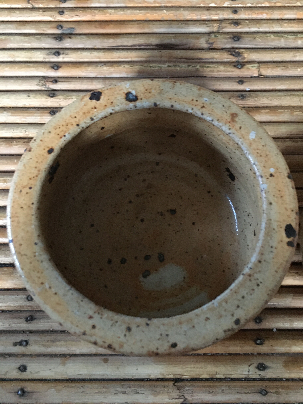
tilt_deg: -71.8
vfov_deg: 61.7
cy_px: 202
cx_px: 152
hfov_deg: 48.2
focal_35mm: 29
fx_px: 338
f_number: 2.2
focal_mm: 4.15
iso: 500
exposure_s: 1/17
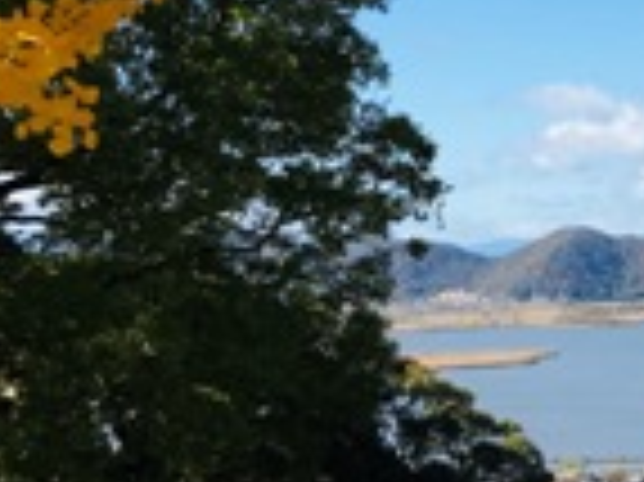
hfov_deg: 20.7
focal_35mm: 88
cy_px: 122
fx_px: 1636
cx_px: 784
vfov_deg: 16.7
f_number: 1.8
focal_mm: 3.99
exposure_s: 1/1709
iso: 20
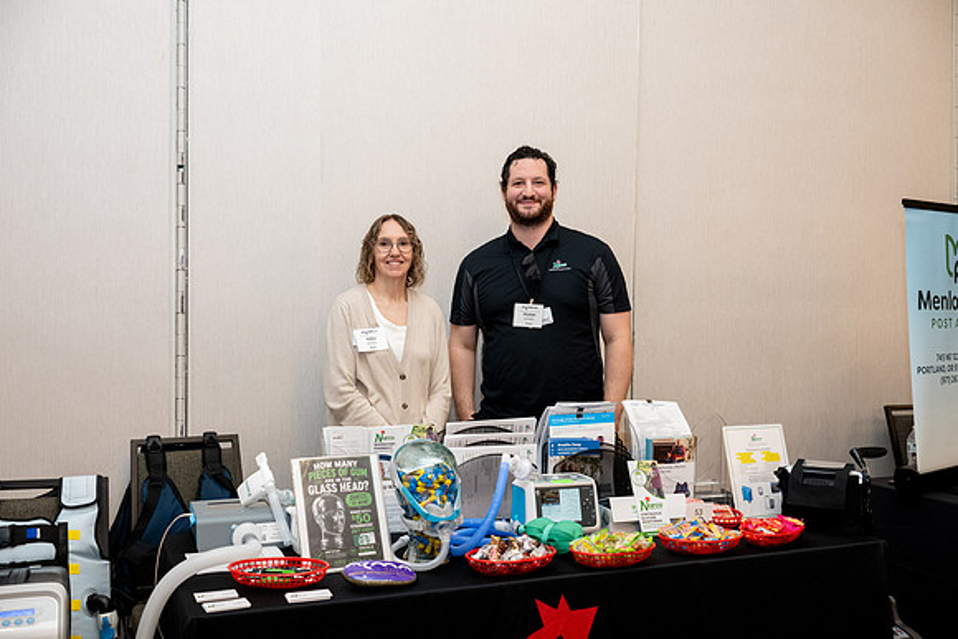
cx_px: 479
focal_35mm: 36
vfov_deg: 36.9
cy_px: 320
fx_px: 958
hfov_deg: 53.1
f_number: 4
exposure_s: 1/320
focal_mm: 36
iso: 2000
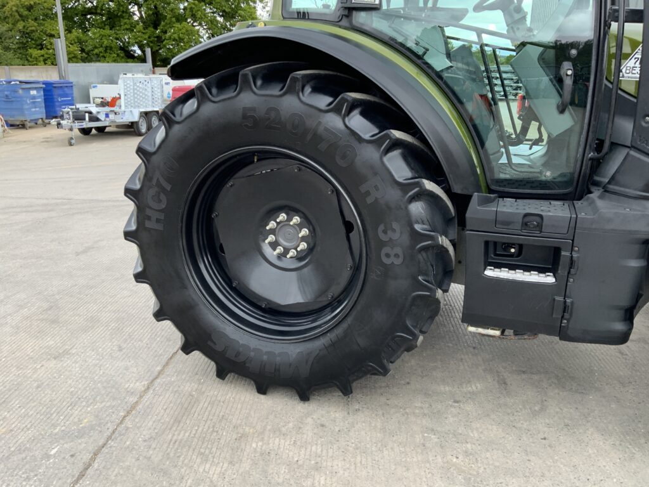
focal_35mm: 29
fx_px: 544
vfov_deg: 48.2
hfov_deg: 61.7
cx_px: 324
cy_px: 244
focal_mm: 3
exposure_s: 1/122
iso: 16
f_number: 1.8
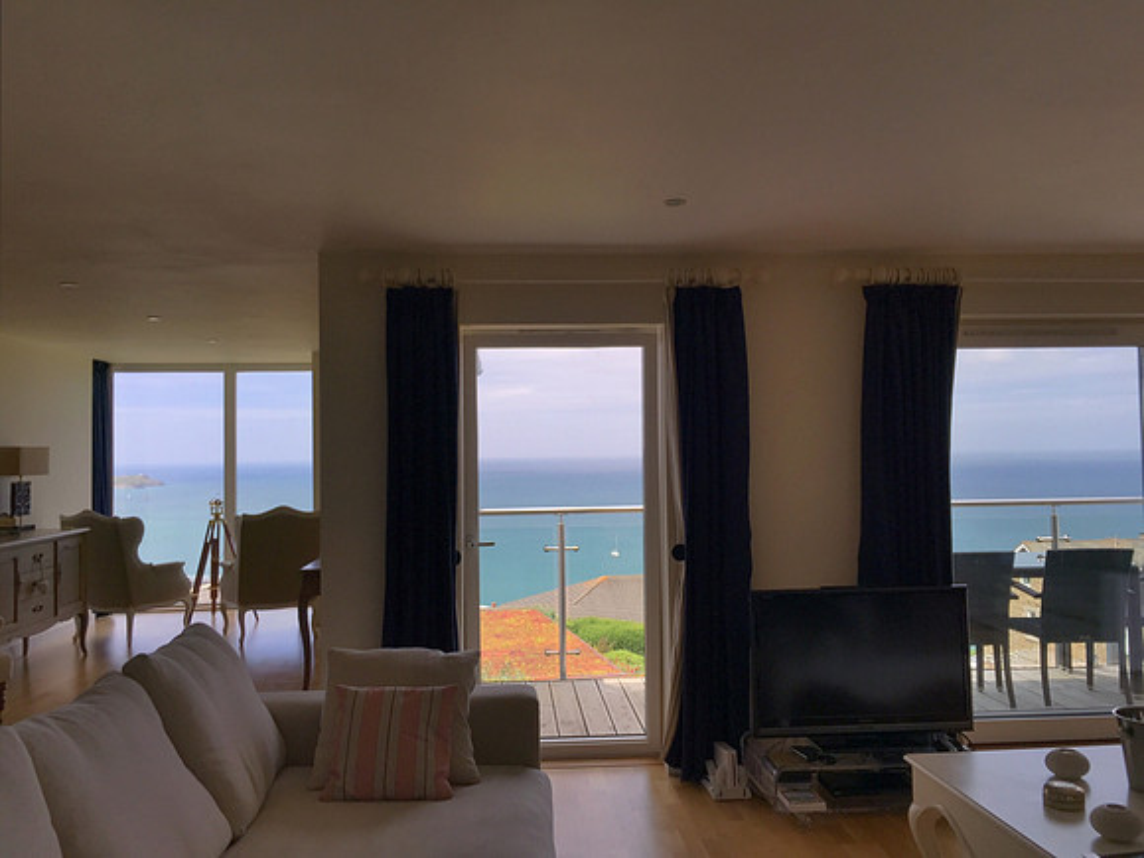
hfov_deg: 61.7
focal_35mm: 29
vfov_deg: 48.2
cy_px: 429
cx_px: 572
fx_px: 958
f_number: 2.2
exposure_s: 1/1364
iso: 32
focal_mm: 4.15
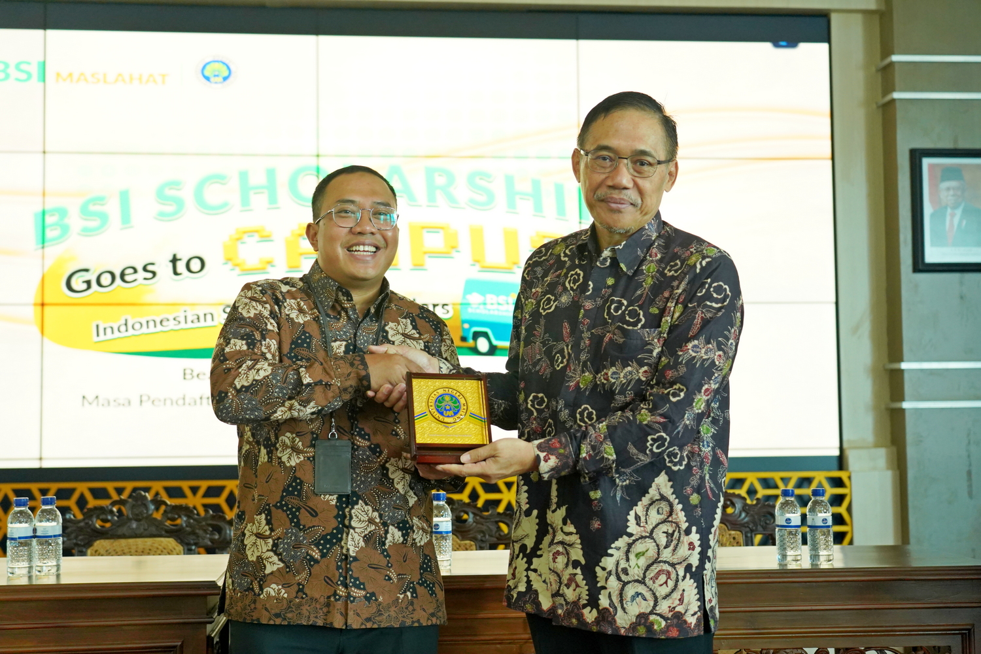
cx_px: 490
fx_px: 1308
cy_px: 327
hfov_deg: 41.1
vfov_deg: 28.1
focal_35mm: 48
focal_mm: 48
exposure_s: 1/100
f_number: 4
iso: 3200
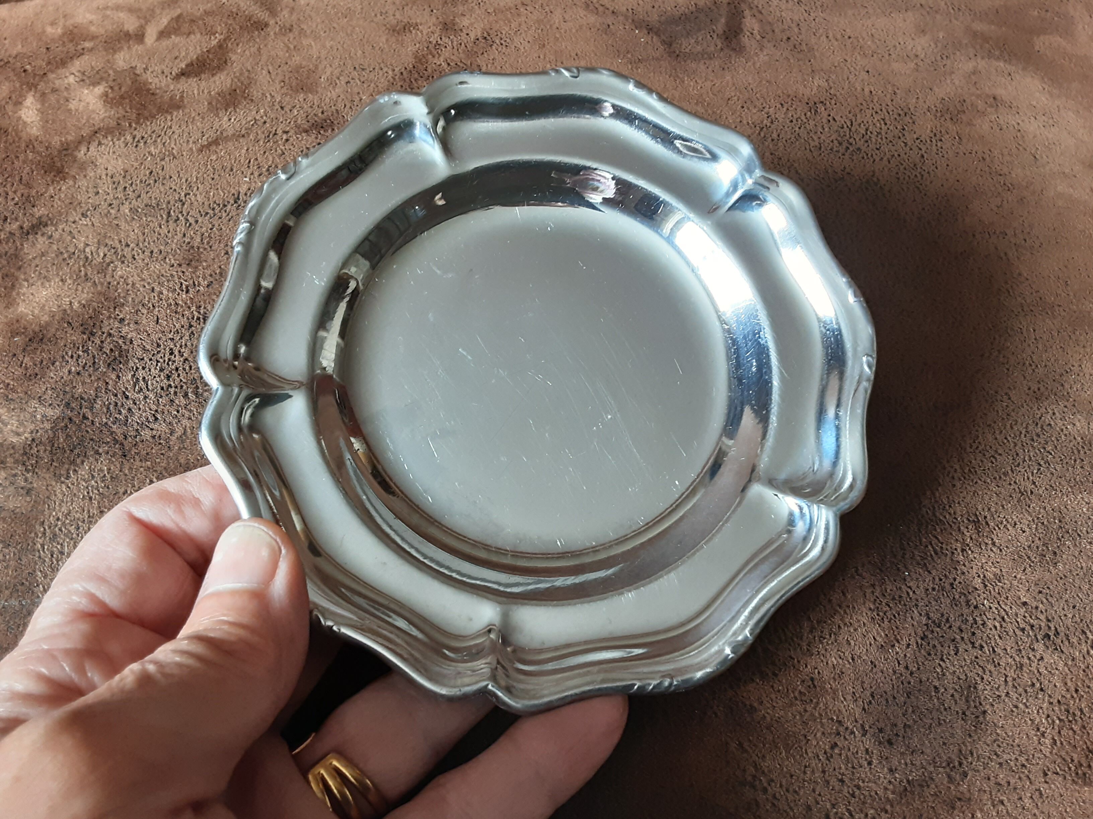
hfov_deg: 63.4
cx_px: 546
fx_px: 884
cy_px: 410
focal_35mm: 28
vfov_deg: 49.7
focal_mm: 2.9
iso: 160
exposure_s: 1/50
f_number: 1.9
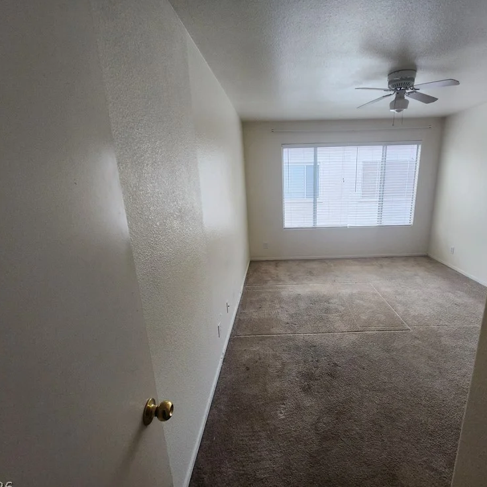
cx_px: 280
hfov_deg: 86.8
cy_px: 244
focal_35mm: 16
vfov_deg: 87.4
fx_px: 255
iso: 125
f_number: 2.2
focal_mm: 1.74
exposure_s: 1/60
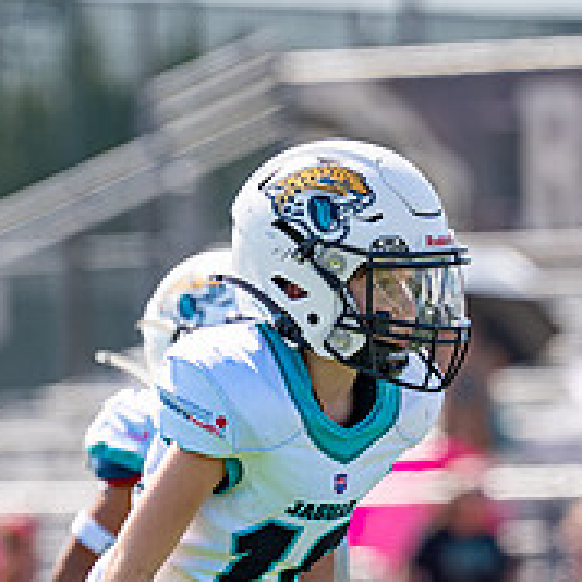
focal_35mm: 749
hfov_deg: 2.3
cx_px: 291
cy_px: 572
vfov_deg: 2.3
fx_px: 14247
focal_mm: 173
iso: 100
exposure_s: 1/1600
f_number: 2.8
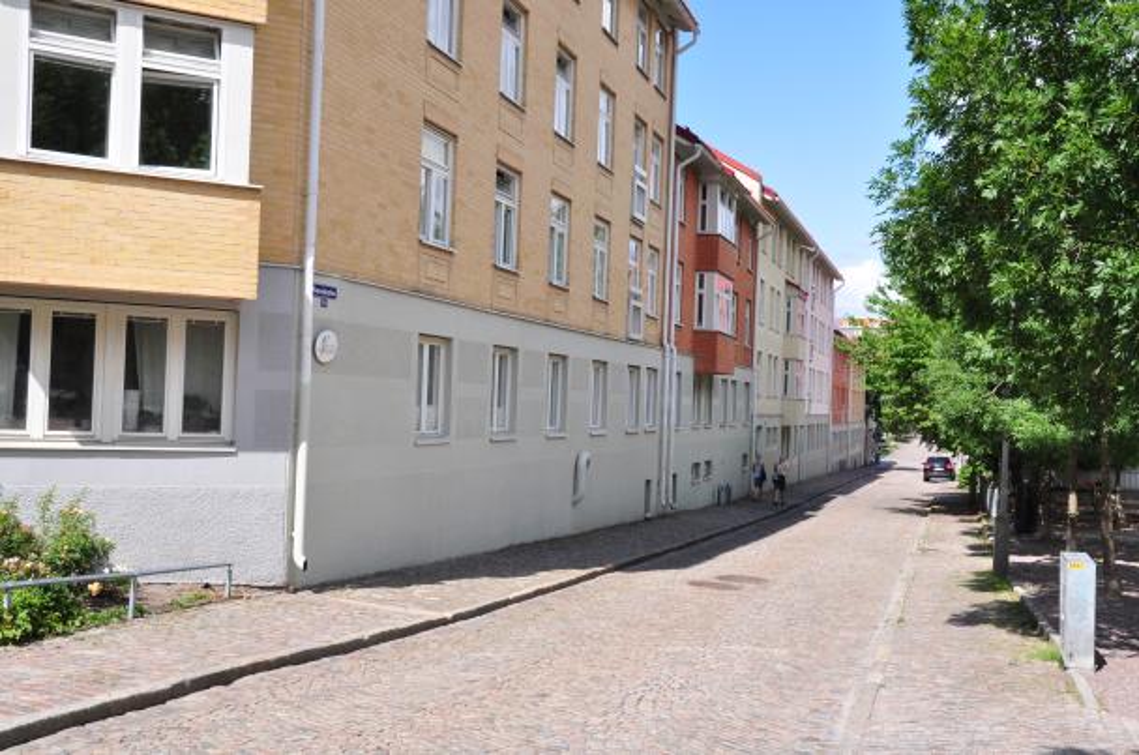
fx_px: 1232
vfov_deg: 34.1
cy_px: 378
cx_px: 570
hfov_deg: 49.6
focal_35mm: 39
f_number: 11
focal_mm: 26
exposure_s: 1/500
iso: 640
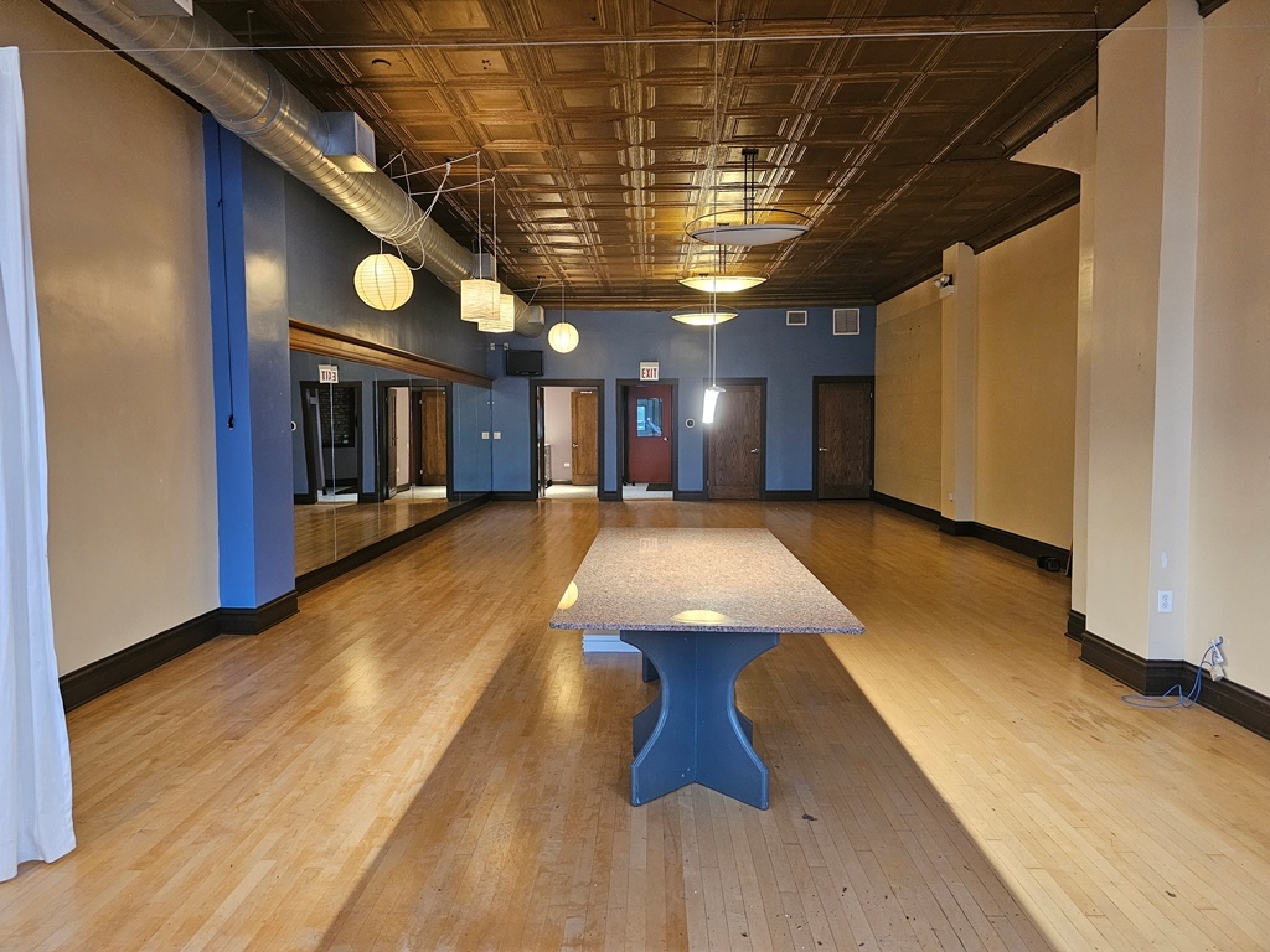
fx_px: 844
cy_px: 476
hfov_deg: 73.9
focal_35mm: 23
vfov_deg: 58.9
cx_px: 635
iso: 800
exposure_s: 1/120
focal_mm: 6.3
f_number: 1.7
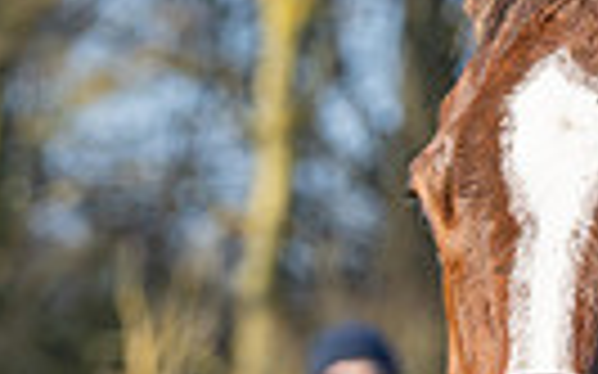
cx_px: 1000
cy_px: 671
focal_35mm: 1015
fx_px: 16535
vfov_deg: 1.3
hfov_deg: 2.1
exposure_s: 1/1600
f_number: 5
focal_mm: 123
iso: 400
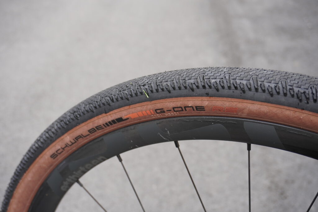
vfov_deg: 29.0
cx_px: 159
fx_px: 411
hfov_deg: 42.3
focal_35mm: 46
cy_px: 106
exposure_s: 1/160
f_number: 5
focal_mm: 31
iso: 250
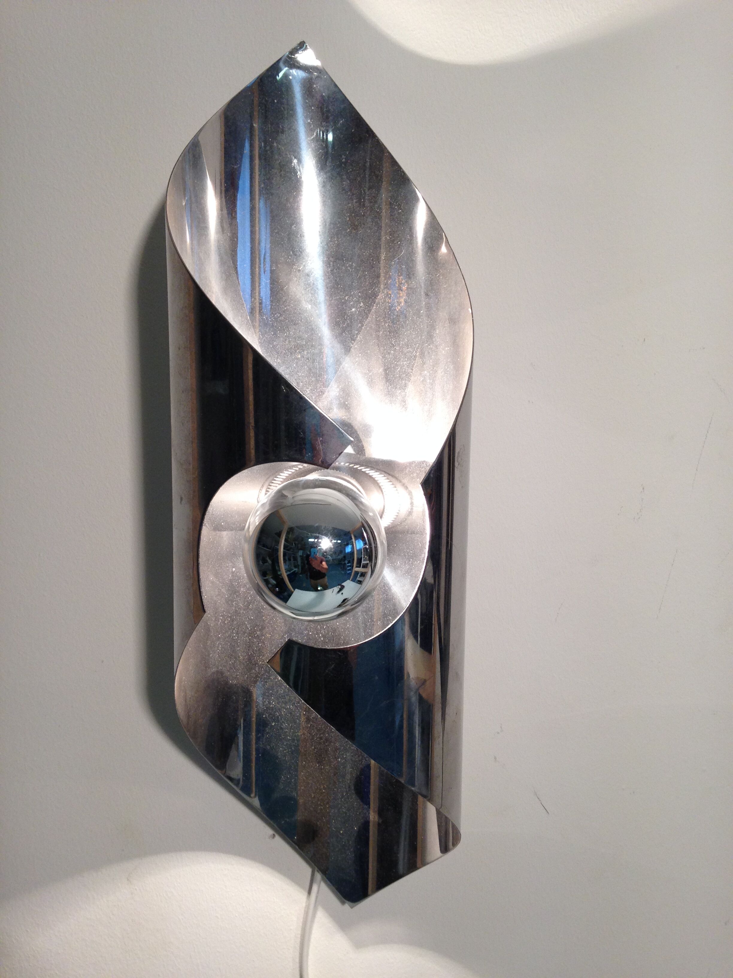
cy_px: 489
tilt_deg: -7.0
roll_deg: +1.0
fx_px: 932
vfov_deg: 55.4
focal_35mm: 33
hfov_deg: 42.9
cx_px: 366
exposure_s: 1/120
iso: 80
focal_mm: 4.12
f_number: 2.4
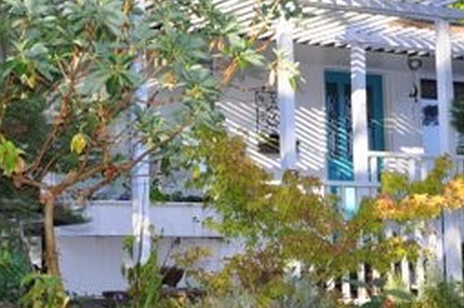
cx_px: 164
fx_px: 1273
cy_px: 149
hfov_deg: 20.6
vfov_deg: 13.8
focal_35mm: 99
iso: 200
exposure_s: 1/200
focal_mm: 35
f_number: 4.5
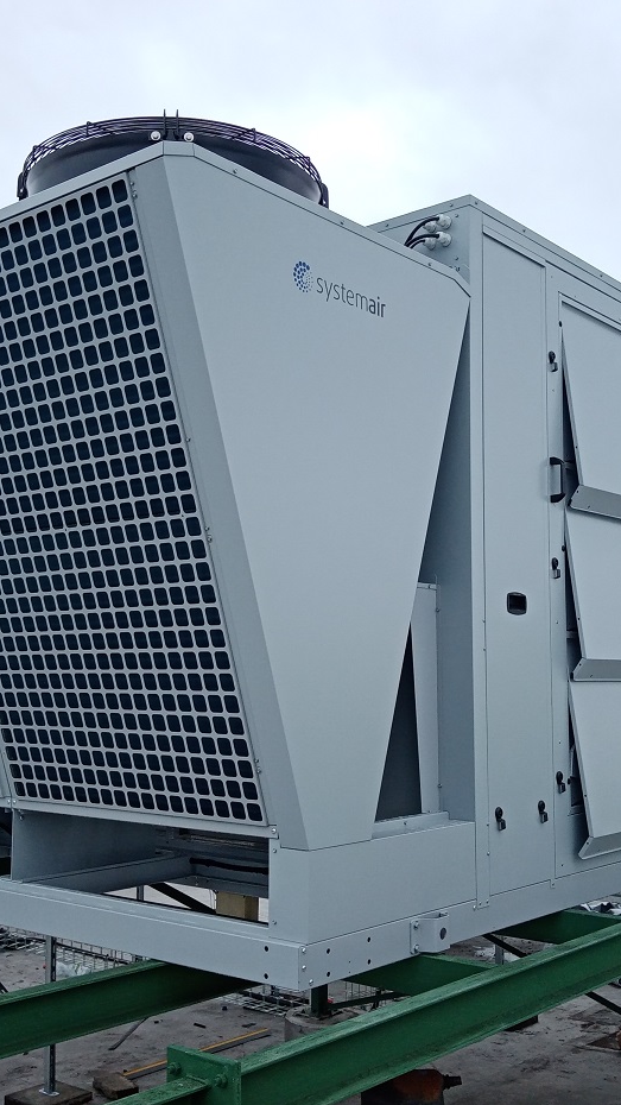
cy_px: 554
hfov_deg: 31.2
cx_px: 309
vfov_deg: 52.8
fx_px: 1113
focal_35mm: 38
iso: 113
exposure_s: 1/1071
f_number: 1.8
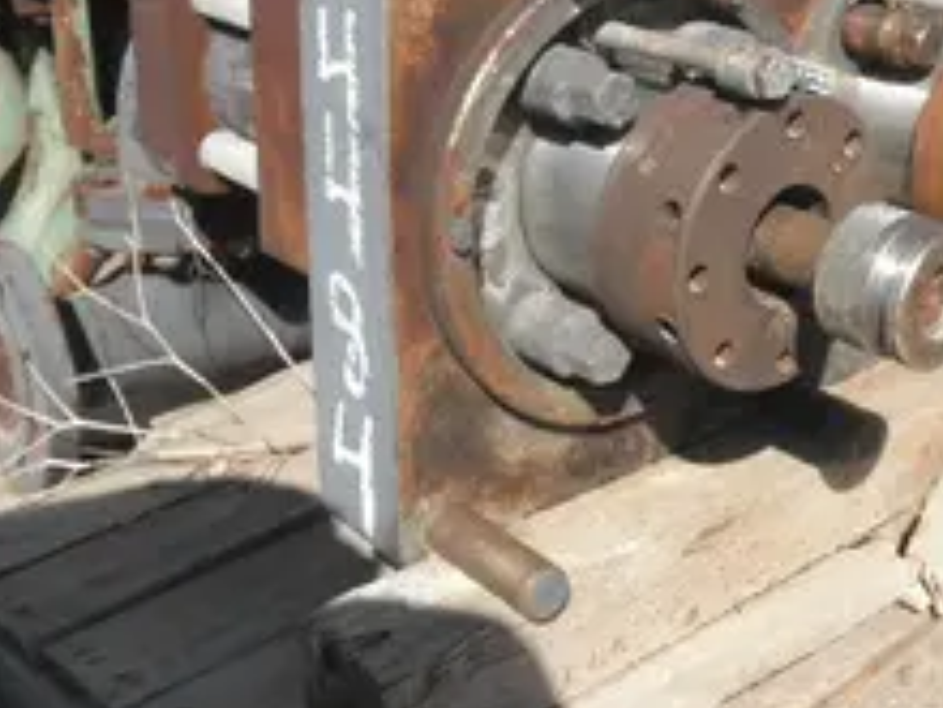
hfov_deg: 36.0
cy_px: 176
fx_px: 1389
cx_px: 776
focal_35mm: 51
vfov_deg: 28.1
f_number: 8.5
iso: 64
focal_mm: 5
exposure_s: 1/100
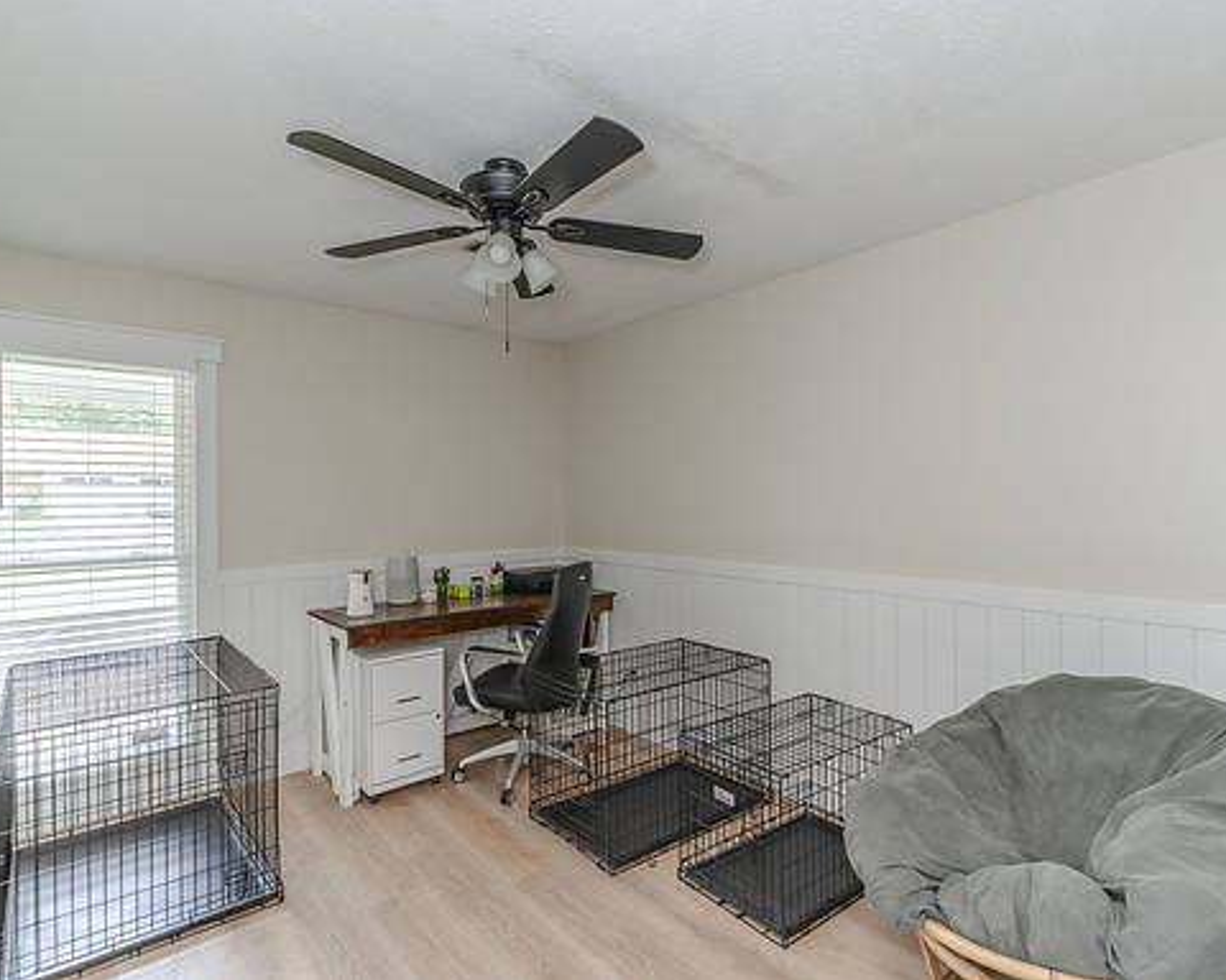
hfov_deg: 86.2
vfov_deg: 73.7
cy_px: 489
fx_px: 654
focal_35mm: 18
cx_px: 659
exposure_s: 1/60
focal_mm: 15.9
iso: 640
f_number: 5.6
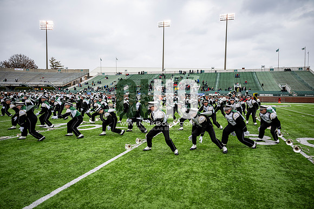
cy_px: 104
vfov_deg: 53.2
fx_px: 209
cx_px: 157
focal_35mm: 24
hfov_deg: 73.7
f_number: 2.8
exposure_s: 1/500
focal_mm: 24
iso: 100
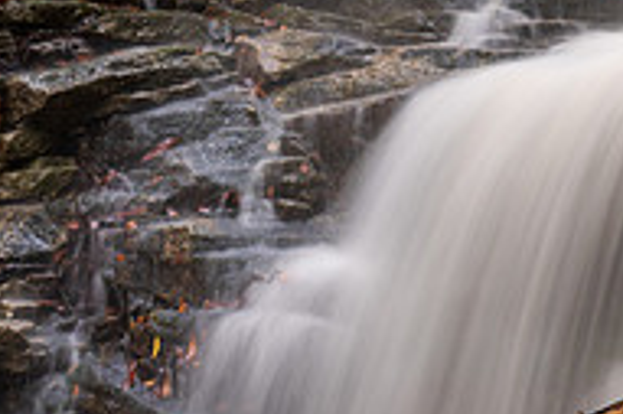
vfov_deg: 11.4
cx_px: 789
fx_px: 2075
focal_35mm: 120
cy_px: 167
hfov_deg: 16.2
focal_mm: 38
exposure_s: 1
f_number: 13
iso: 64
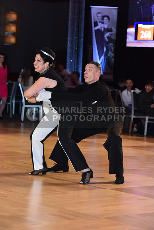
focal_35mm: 120
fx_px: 769
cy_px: 115
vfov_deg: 17.1
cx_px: 77
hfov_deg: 11.4
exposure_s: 1/250
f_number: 5
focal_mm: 120
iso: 2000
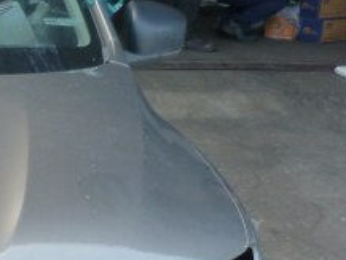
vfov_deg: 15.7
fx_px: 920
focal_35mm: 92
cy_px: 266
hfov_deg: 19.2
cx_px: -142
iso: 125
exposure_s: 1/100
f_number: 2.8
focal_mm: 4.5
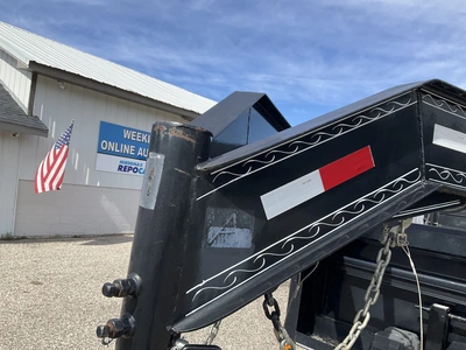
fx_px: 390
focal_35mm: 29
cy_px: 175
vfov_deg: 48.2
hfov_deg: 61.7
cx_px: 233
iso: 25
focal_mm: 3
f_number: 1.8
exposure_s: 1/1311
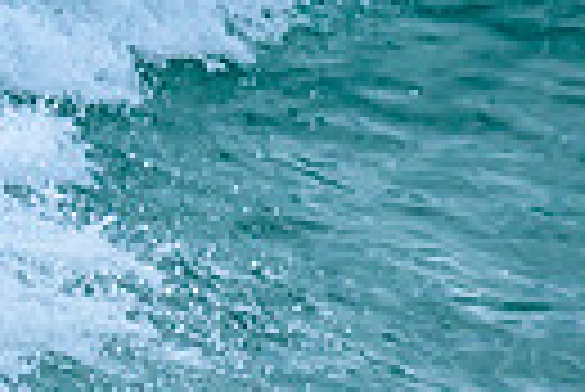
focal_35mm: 4776
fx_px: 77696
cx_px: -620
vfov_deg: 0.3
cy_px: -85
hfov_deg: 0.4
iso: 400
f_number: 6.3
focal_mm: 800
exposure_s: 1/3200
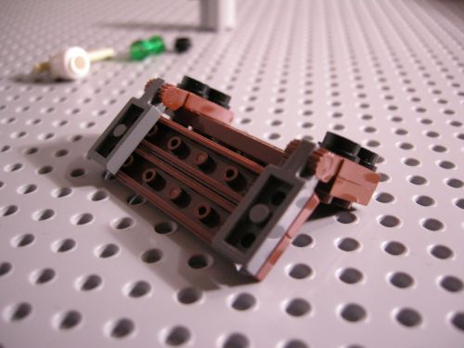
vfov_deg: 39.7
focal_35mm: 36
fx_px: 483
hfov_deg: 51.4
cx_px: 232
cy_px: 174
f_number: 2.7
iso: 400
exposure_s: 1/15.7
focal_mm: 7.5
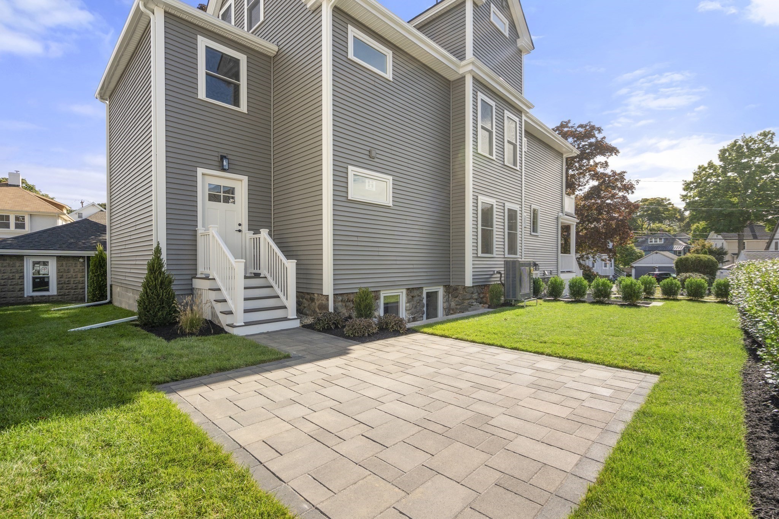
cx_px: 390
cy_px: 260
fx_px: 346
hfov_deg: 96.7
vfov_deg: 73.7
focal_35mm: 16
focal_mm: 16
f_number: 7.1
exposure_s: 1/1250
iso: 400
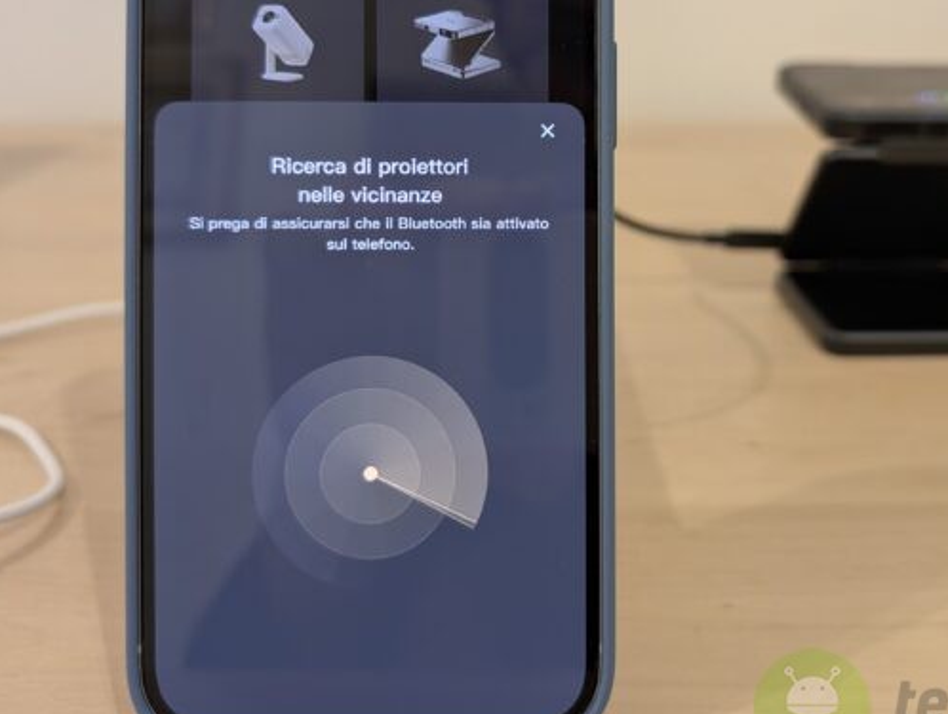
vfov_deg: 38.4
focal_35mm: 37
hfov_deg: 49.9
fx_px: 1015
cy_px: 244
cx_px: 541
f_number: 1.68
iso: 162
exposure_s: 1/253
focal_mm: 6.9
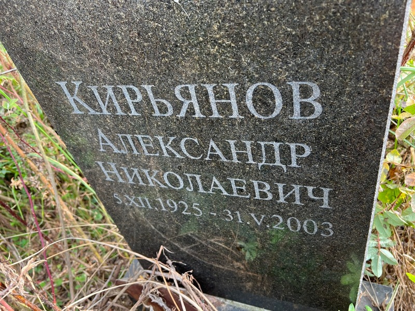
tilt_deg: -38.3
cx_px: 208
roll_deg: +16.0
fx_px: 312
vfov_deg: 53.1
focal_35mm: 26
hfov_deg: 67.3
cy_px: 156
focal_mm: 5.7
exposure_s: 1/121
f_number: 1.5
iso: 64
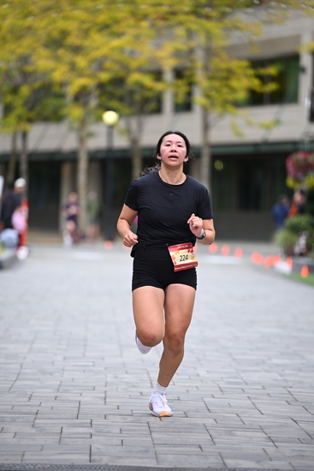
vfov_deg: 11.7
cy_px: 236
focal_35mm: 175
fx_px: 2288
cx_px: 157
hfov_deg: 7.9
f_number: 2.8
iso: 640
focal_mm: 175
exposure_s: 1/2000
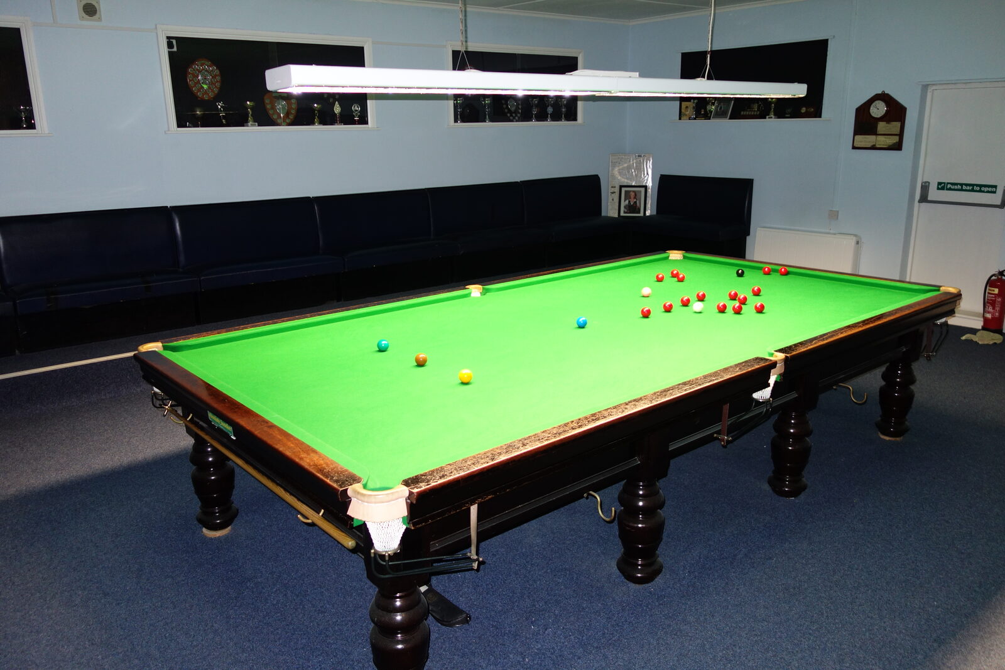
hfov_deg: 65.5
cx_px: 502
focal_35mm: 28
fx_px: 782
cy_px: 335
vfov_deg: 46.4
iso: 320
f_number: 1.8
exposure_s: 1/30
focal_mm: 10.4
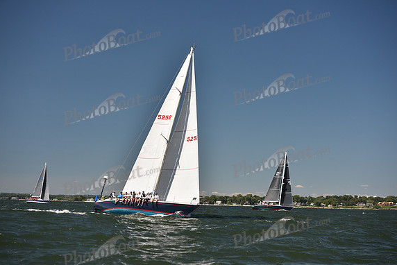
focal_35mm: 71
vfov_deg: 19.2
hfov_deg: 28.4
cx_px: 197
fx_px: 783
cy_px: 134
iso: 250
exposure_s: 1/1250
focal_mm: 70
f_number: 4
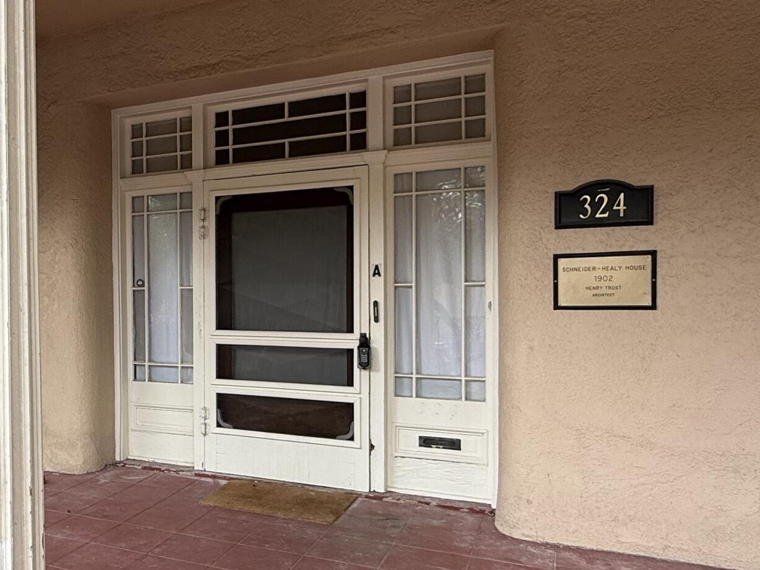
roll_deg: -0.1
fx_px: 746
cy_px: 302
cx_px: 142
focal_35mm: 34
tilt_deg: -0.2
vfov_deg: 41.8
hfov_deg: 50.4
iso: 50
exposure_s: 1/99
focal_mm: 2.22
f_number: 2.2
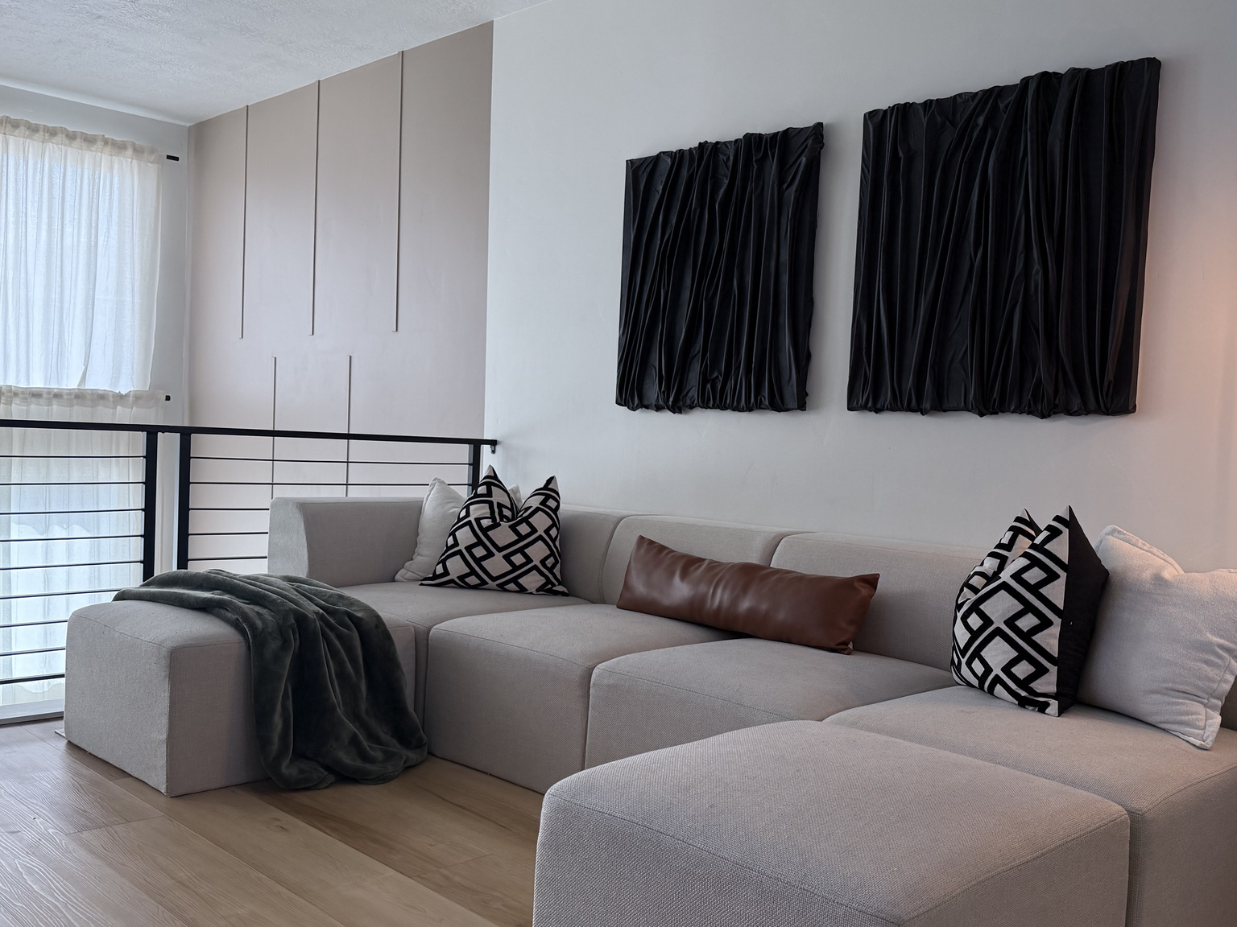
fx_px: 1144
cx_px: 717
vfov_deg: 44.1
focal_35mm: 32
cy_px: 494
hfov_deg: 56.5
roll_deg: -2.6
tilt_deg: -2.3
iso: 200
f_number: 1.78
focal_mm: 6.76
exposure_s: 1/199
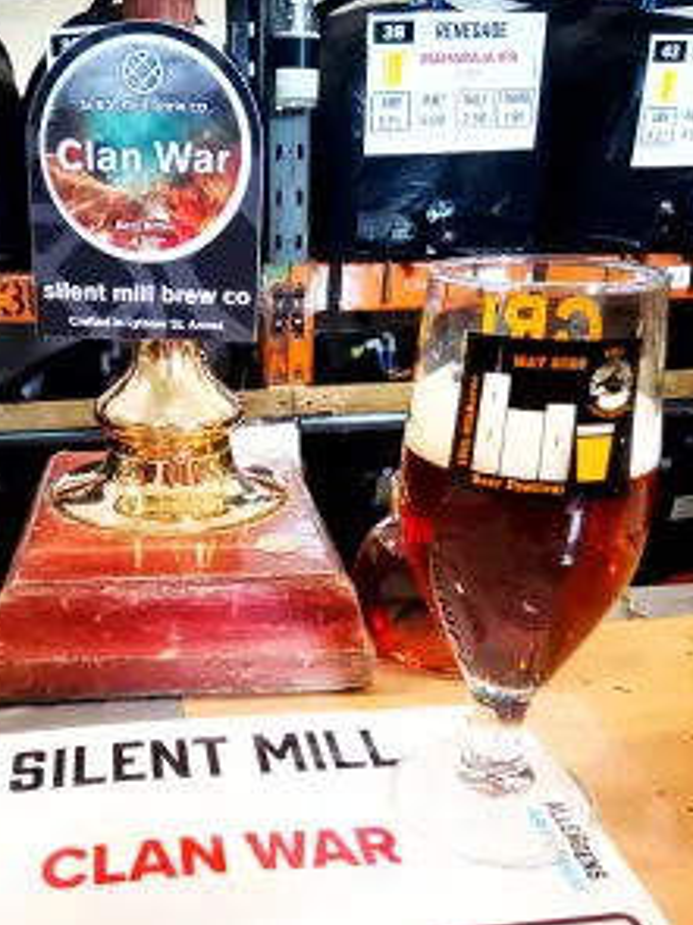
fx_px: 1015
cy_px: 461
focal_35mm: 38
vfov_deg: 49.0
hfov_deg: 37.3
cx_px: 226
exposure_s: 1/25.1
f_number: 2
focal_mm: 3.54
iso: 864
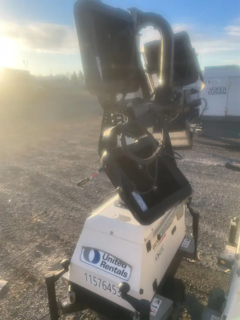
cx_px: 120
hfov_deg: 53.1
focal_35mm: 26
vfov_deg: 67.3
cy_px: 160
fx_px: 240
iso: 32
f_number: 1.6
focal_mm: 4.2
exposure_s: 1/988
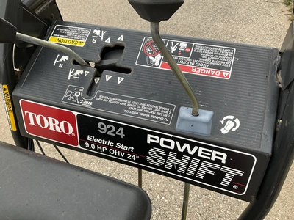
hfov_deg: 61.7
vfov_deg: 48.2
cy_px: 110
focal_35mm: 29
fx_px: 246
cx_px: 147
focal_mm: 3
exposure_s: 1/122
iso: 64
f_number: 1.8
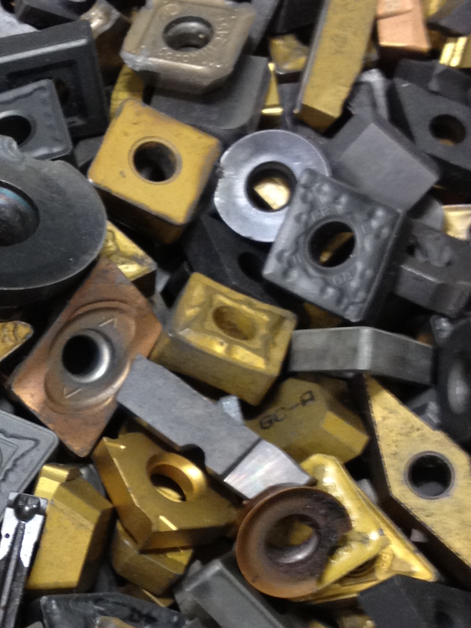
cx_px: -54
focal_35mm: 101
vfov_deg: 19.3
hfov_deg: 14.3
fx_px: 1833
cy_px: 453
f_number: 2.4
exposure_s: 1/20
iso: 125
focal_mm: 4.28
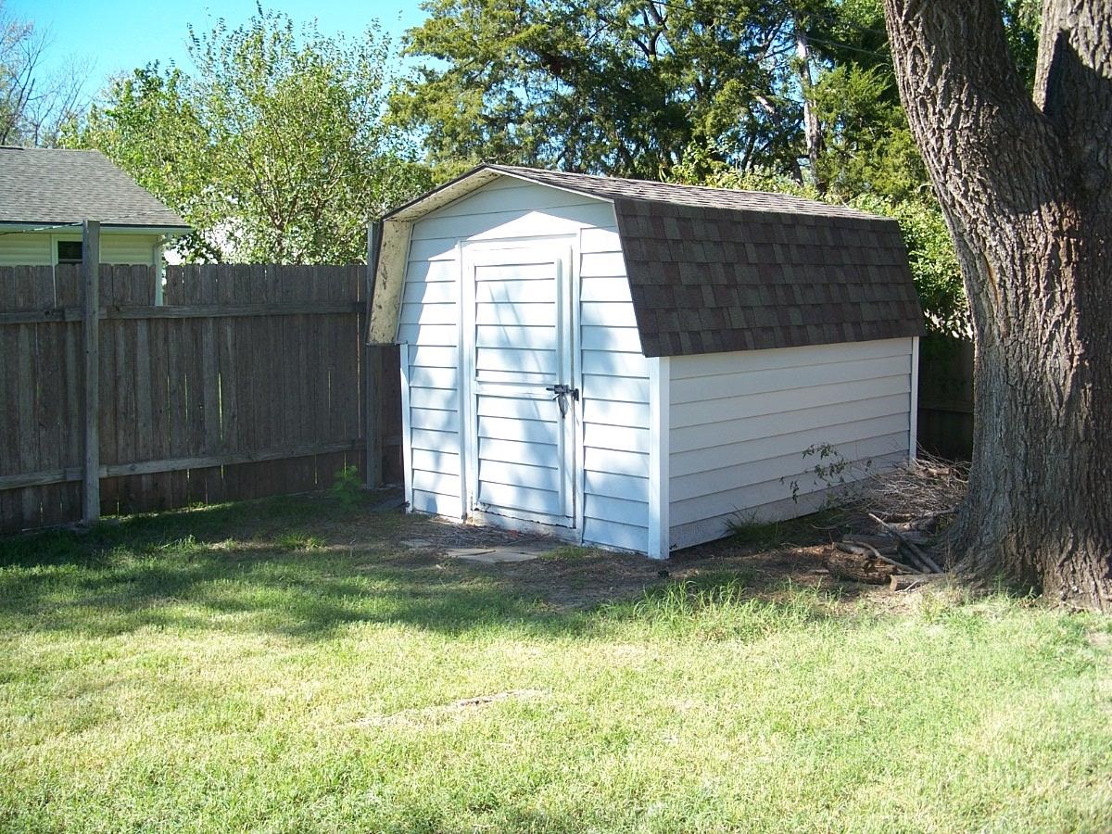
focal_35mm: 37
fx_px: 1189
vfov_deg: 38.7
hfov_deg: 50.1
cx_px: 556
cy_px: 417
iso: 64
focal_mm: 7.8
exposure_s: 1/320
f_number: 2.8
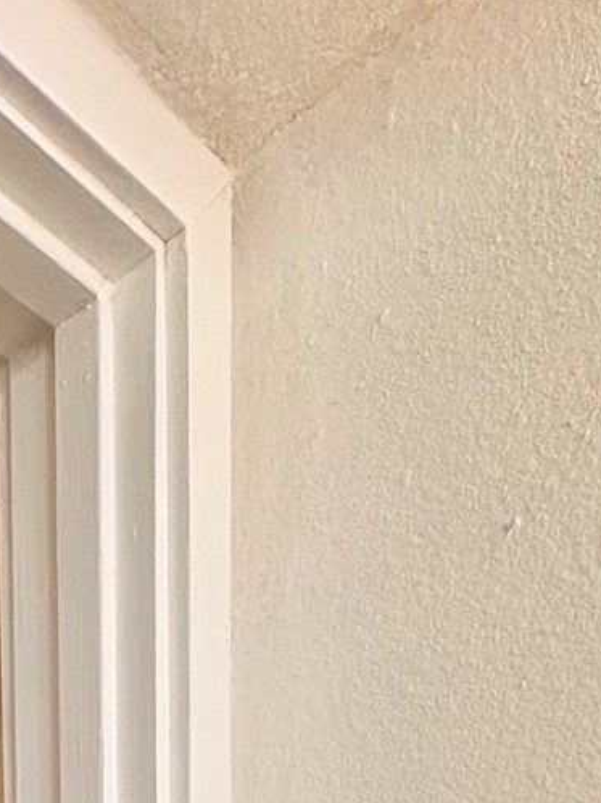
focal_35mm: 54
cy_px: 1413
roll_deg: +2.8
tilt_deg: -5.1
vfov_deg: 22.5
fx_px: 1251
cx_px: -330
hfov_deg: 21.9
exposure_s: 1/120
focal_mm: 2.22
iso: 125
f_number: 2.2
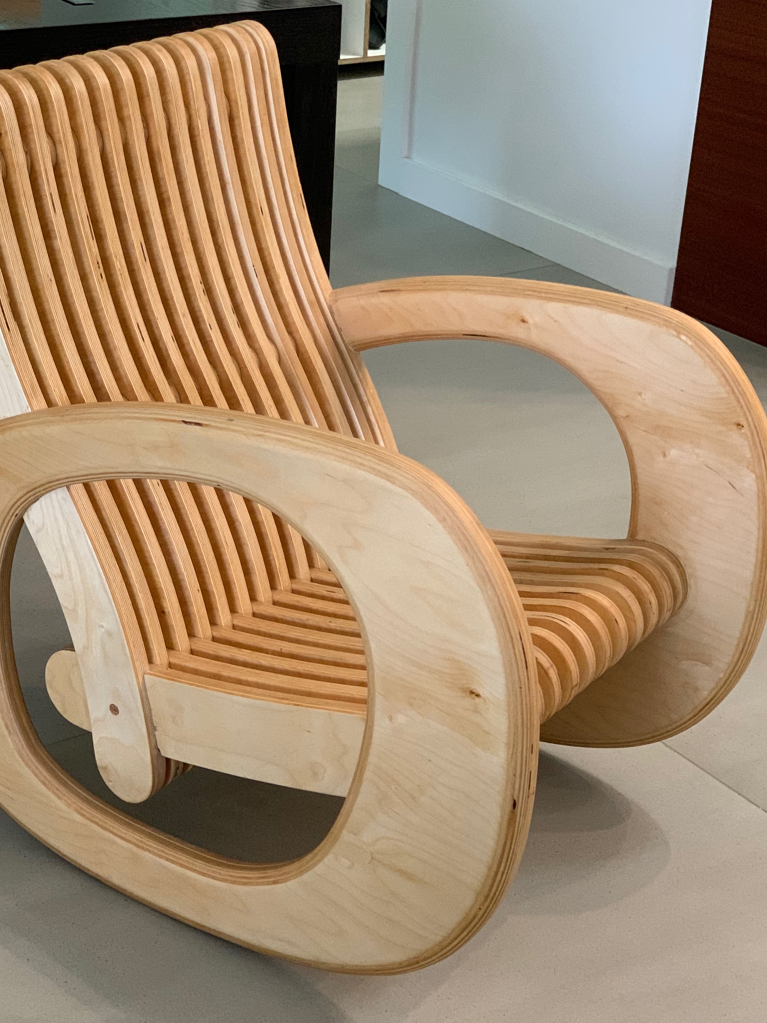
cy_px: 506
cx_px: 345
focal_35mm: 63
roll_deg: -3.3
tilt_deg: -24.1
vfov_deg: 30.7
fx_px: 1861
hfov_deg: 23.3
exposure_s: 1/60
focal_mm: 6
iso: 250
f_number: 2.4
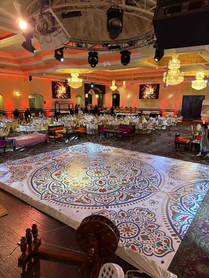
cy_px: 139
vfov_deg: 71.6
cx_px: 104
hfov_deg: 56.8
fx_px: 193
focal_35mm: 24
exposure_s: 1/75
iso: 250
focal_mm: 6.86
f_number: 1.78
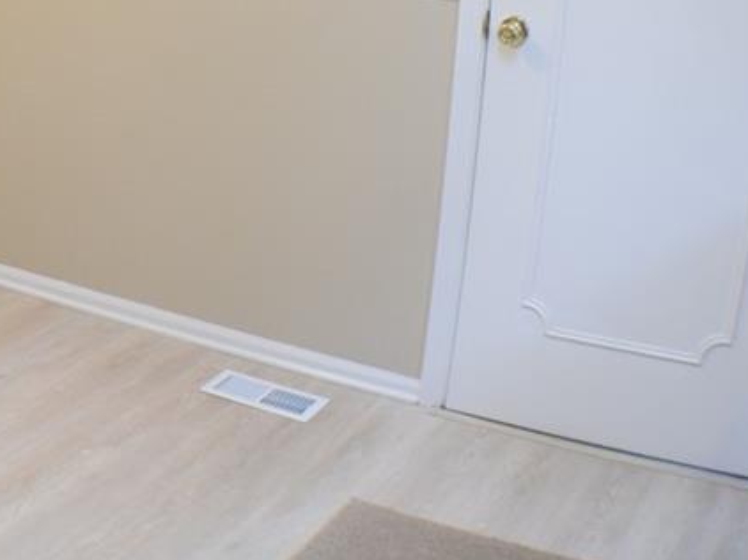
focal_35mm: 91
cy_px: 5
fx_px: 1965
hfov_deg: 20.9
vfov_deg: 15.9
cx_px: 7
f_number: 4.2
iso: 1600
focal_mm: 26
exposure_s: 1/60
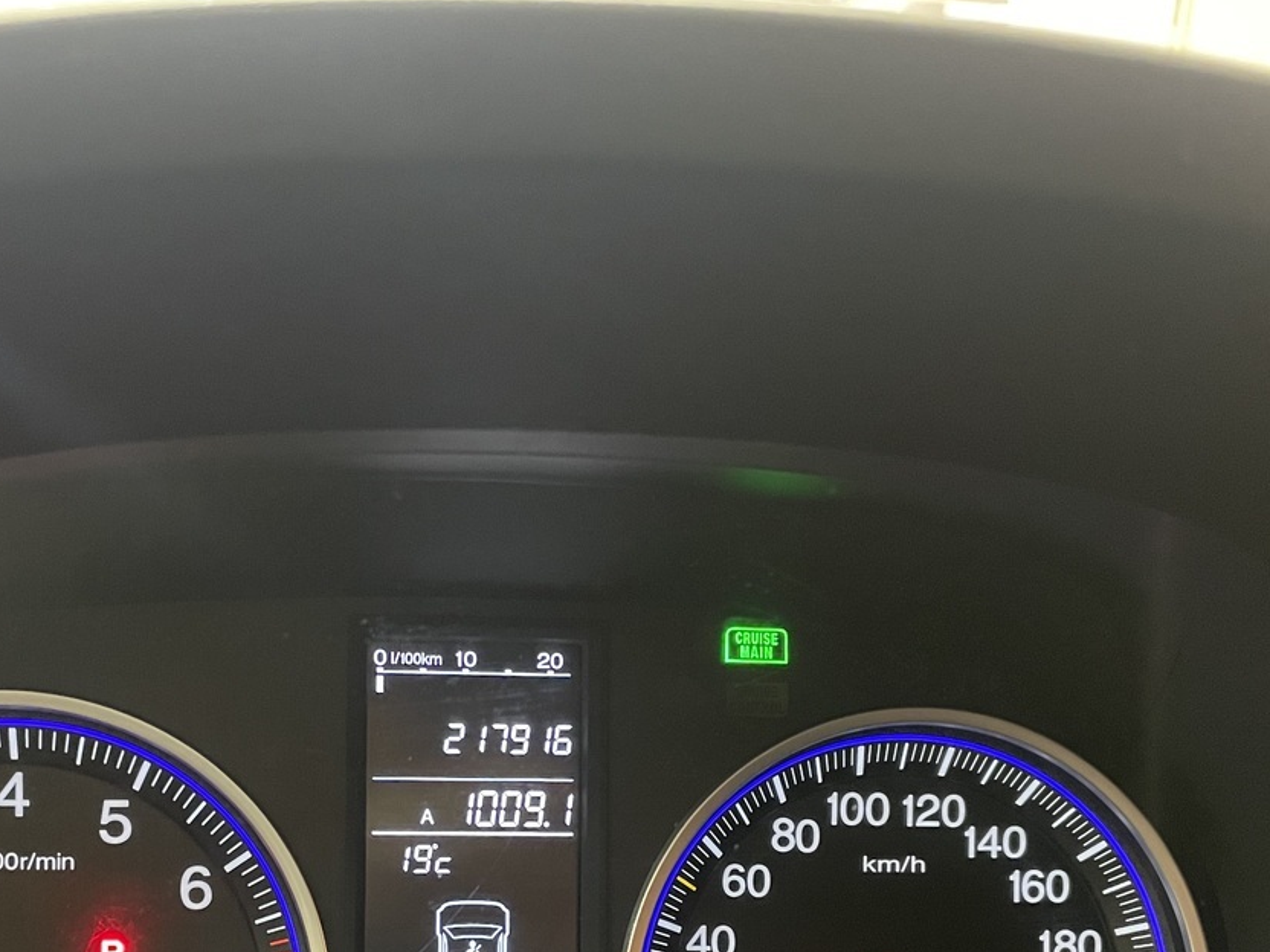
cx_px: 467
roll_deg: -3.0
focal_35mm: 45
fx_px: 1651
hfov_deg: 41.7
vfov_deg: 31.2
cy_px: 792
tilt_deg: -17.0
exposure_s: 1/25
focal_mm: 4.2
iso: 640
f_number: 1.6
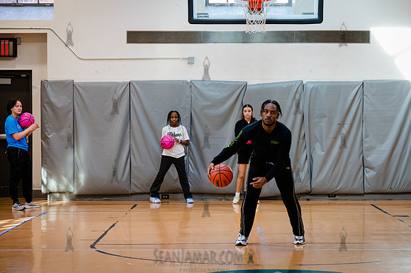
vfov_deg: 14.4
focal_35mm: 95
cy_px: 137
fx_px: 1081
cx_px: 208
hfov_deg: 21.5
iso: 8000
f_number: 4
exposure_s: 1/1000
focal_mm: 93
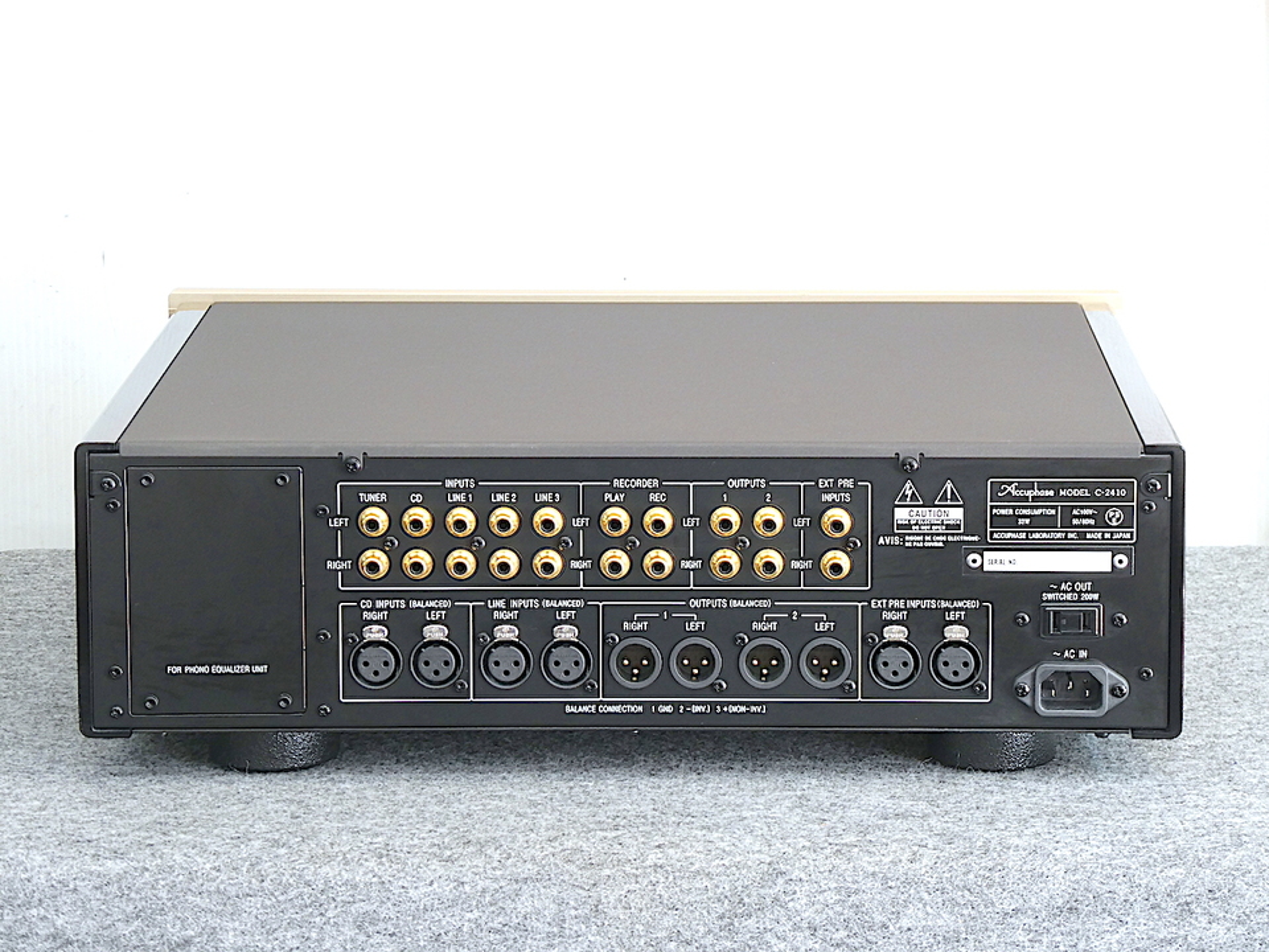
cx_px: 634
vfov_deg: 12.0
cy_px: 476
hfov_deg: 15.9
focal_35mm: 124
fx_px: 4546
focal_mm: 22.3
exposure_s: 1/8
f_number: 5.2
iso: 200
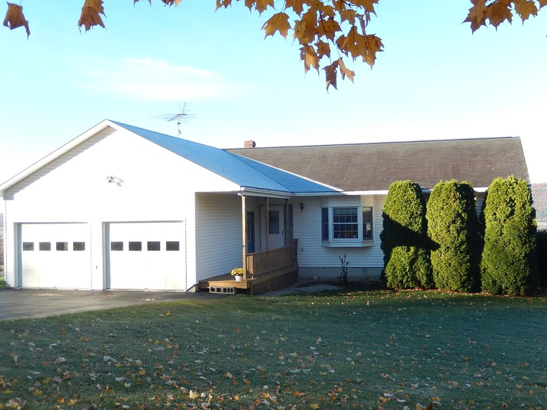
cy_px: 205
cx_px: 274
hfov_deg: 42.1
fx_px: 711
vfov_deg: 32.2
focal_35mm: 45
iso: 125
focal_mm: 8.1
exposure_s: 1/200
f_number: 4.3
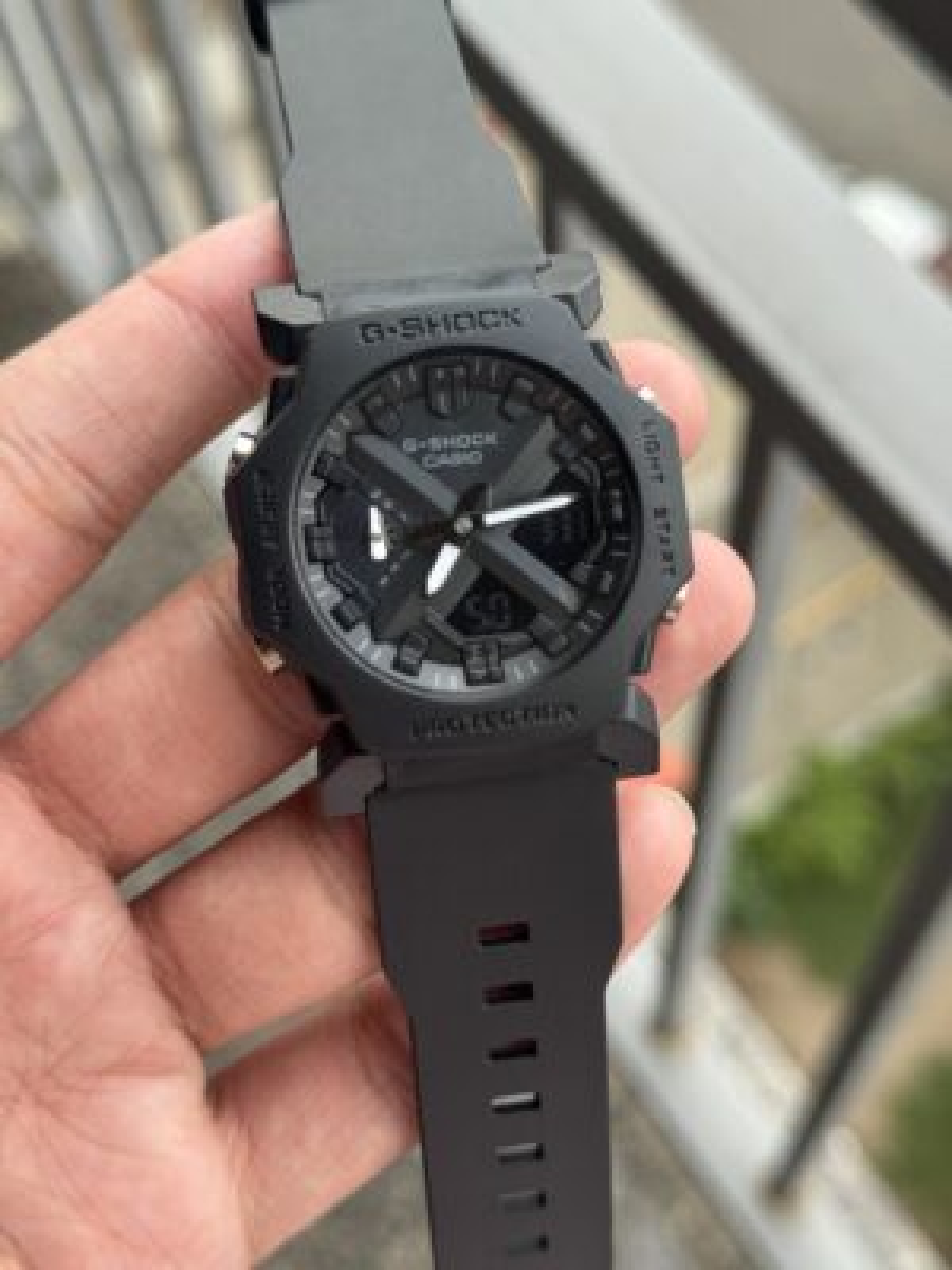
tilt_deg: -62.5
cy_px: 635
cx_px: 476
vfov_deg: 39.7
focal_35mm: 48
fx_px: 1760
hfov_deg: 30.3
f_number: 1.78
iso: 64
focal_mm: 6.76
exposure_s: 1/572
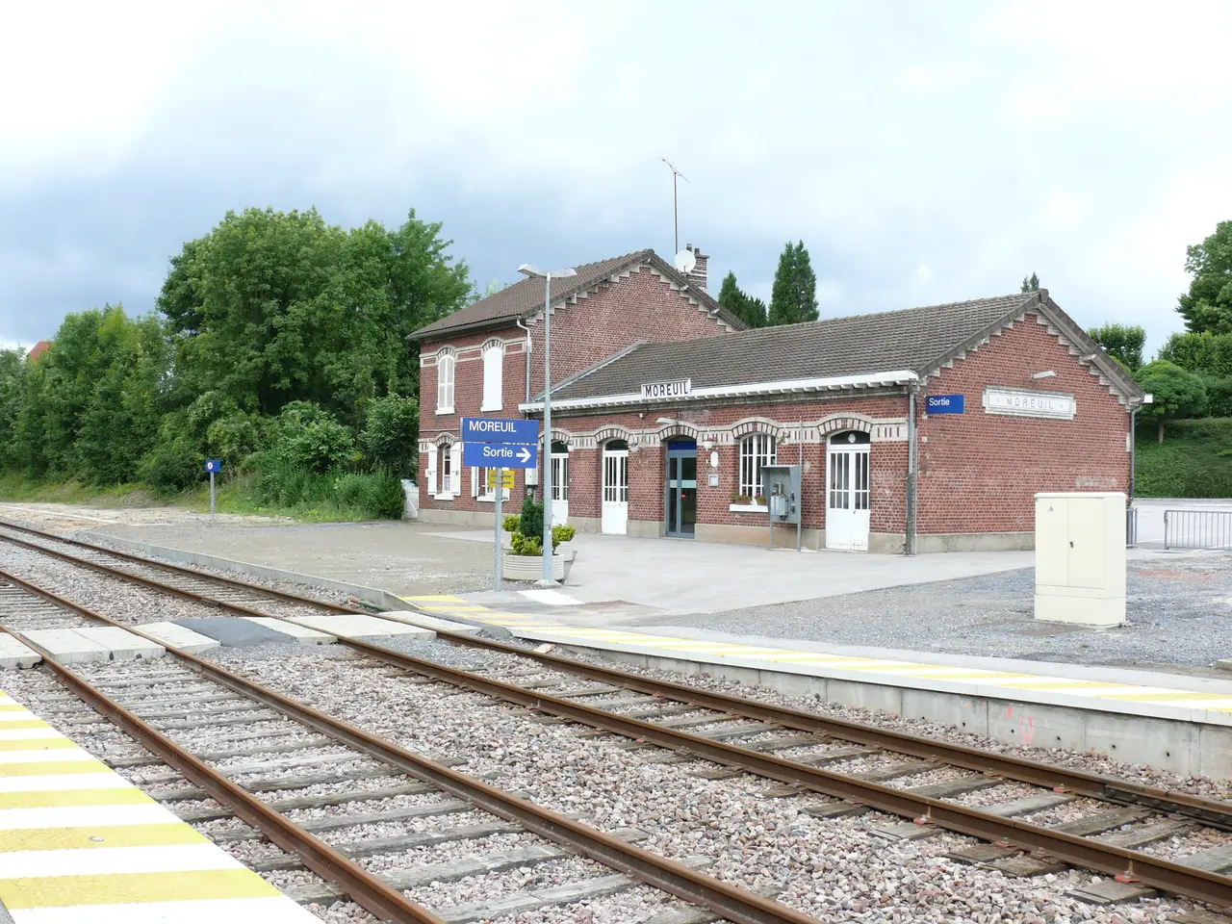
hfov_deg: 52.6
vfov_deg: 40.7
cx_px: 616
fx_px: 1246
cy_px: 462
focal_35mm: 35
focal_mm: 7.4
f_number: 4
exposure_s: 1/160
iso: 100
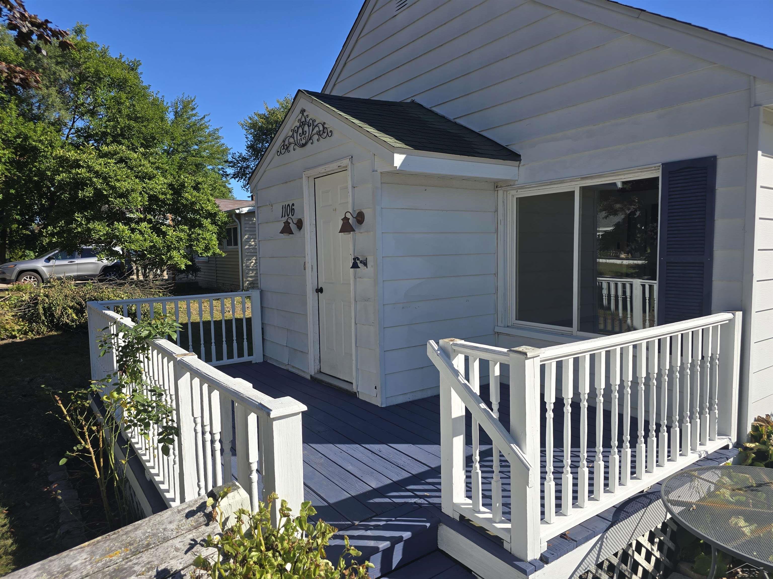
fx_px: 514
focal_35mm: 23
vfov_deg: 58.9
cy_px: 290
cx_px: 386
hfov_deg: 73.9
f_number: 1.7
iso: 12
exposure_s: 1/594
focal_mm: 6.3
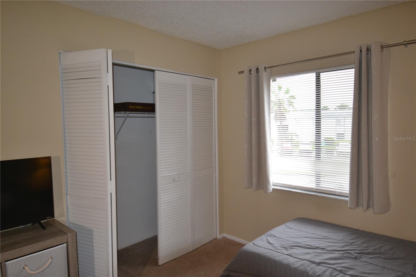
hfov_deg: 77.3
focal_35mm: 22
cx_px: 208
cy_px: 138
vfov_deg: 56.1
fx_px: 260
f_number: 4
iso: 500
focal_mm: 15
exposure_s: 1/60
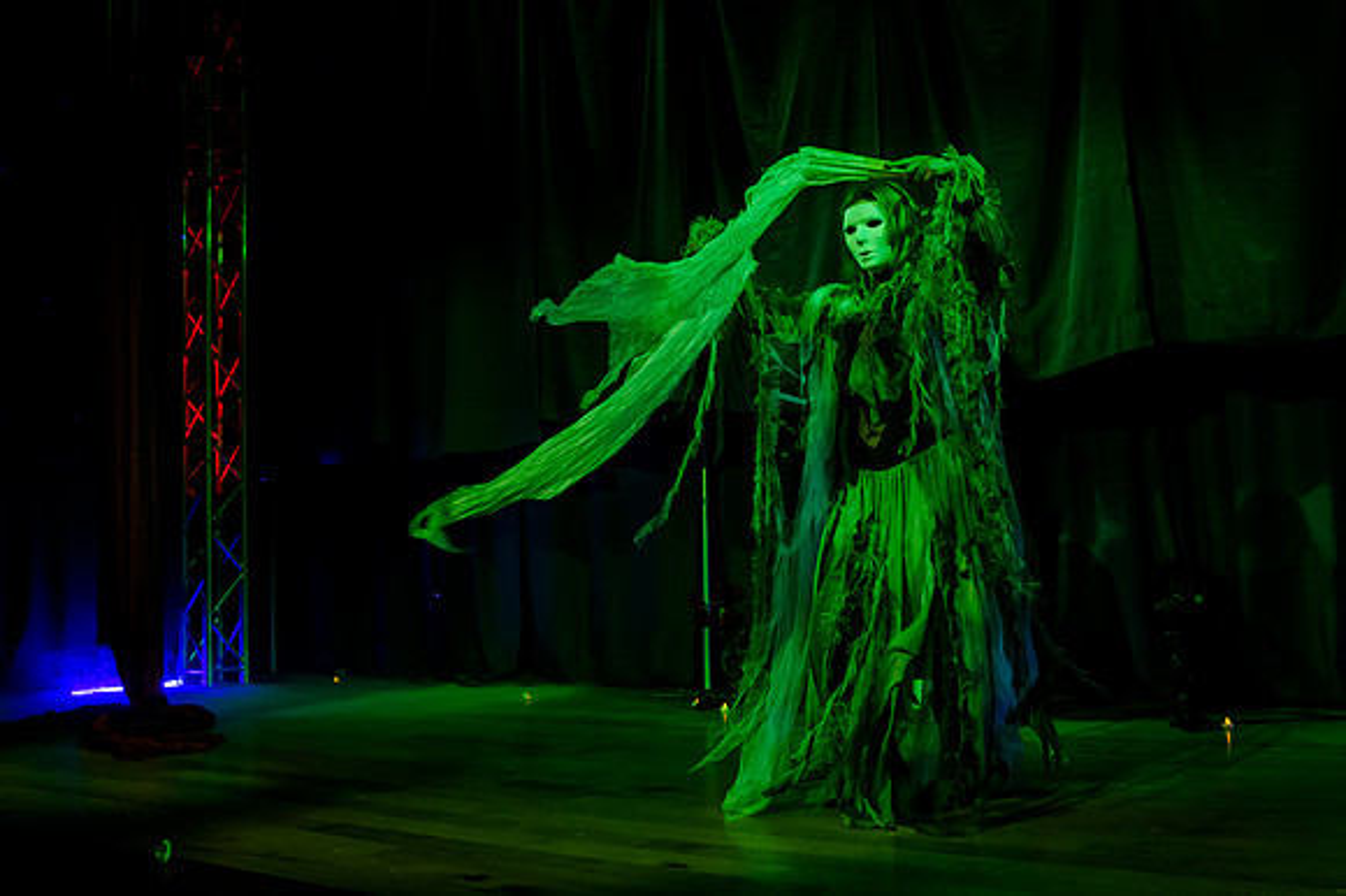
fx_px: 1561
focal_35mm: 42
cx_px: 658
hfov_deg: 46.6
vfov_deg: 31.9
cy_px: 371
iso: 4000
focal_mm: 27
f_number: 4
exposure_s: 1/125
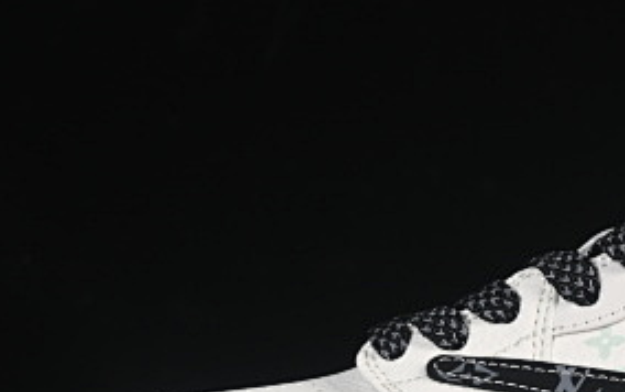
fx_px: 3665
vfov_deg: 6.1
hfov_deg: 9.7
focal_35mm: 215
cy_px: 252
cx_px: 678
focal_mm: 50
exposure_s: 1/80
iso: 160
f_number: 8
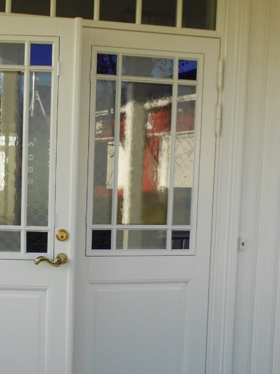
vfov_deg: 42.9
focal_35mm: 44
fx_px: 474
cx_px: 83
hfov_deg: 32.5
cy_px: 208
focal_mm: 4.6
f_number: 3.2
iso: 80
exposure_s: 1/200
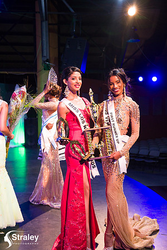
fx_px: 334
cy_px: 125
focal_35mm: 48
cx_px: 84
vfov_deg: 41.1
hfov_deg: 28.1
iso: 4000
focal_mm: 48
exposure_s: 1/160
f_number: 5
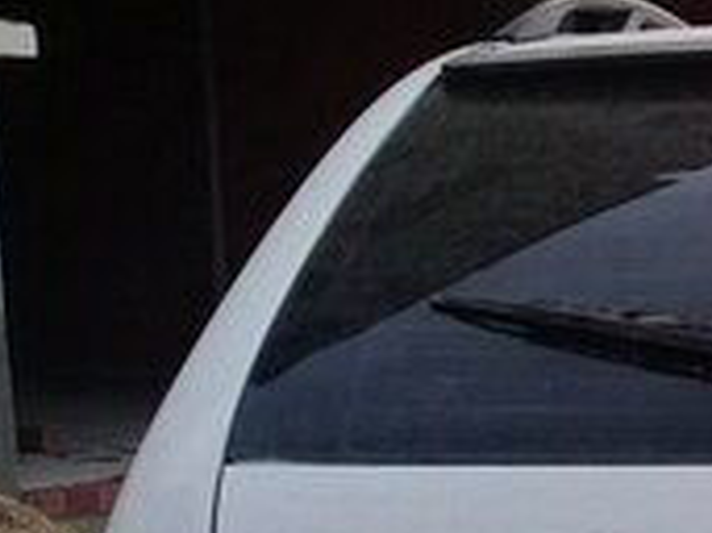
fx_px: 2466
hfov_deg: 15.7
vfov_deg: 11.7
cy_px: 822
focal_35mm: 120
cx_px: 887
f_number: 2.2
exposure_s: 1/858
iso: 50
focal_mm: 3.3
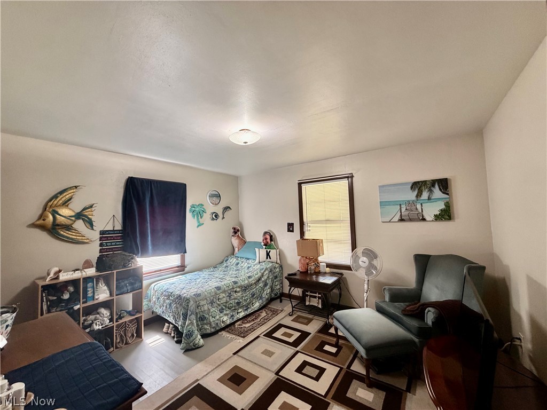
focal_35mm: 14
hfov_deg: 102.1
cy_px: 205
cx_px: 274
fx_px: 221
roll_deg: +1.8
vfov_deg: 85.7
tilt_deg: +2.2
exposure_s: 1/60
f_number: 2.2
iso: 250
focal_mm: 2.22
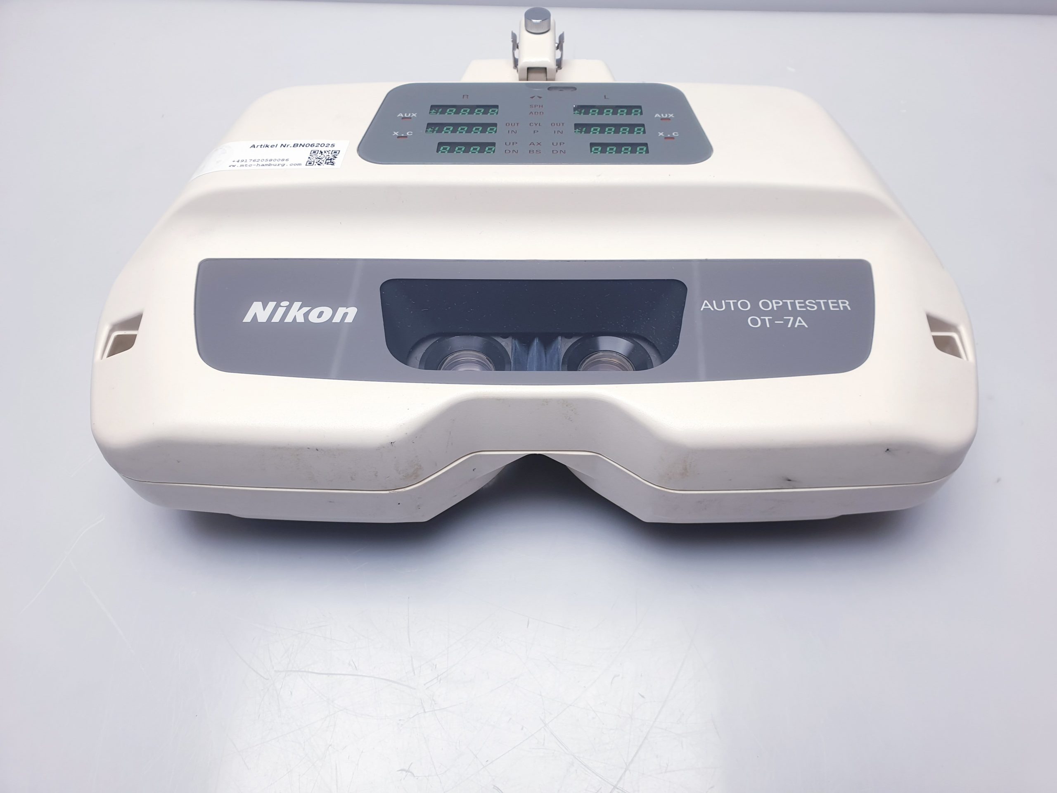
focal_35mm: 26
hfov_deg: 67.3
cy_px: 396
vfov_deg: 53.1
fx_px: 794
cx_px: 528
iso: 50
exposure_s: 1/100
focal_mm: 4.3
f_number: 2.4
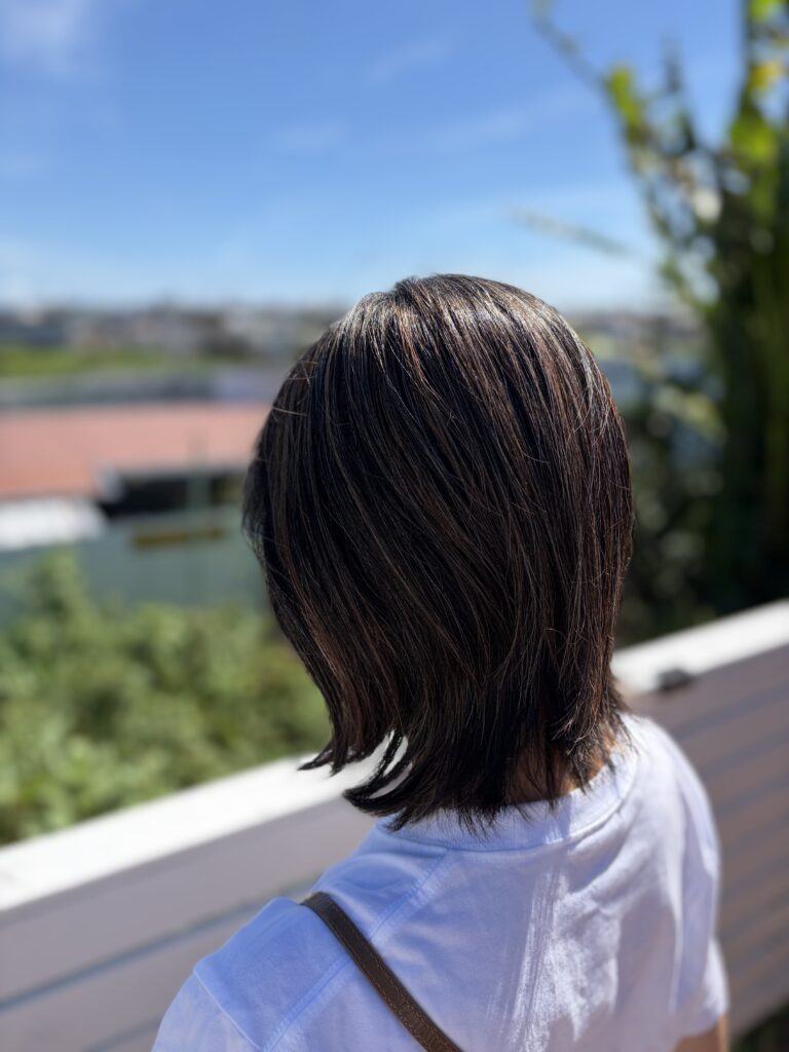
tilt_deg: -14.1
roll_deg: -0.8
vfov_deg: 67.3
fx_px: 790
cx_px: 394
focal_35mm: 26
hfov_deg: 53.1
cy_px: 526
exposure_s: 1/3279
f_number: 1.6
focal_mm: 5.96
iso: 50
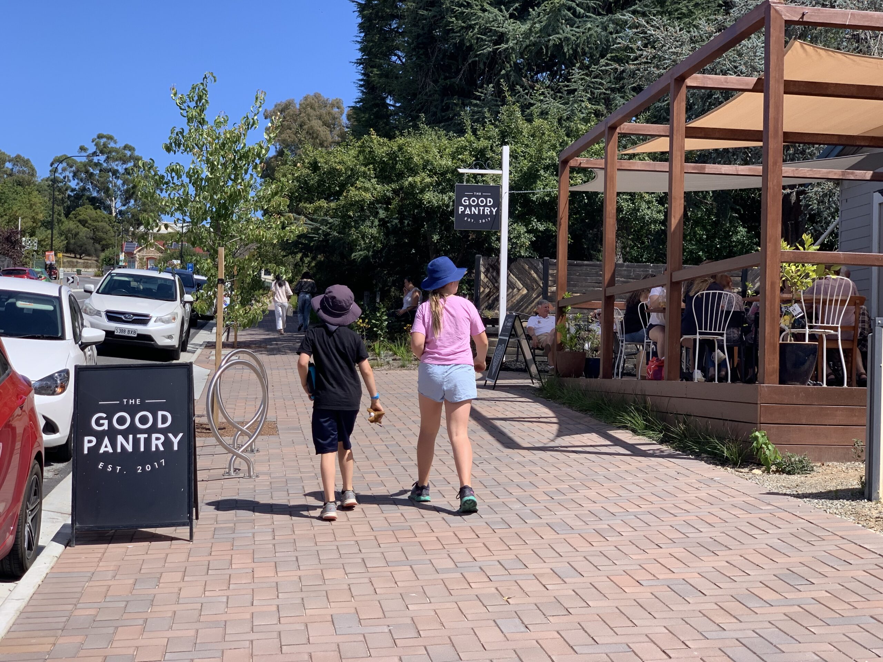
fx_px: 1326
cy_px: 331
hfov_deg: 36.8
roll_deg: -2.5
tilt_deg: +2.6
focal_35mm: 52
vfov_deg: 28.0
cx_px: 442
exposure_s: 1/905
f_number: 2.4
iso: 16
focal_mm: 6
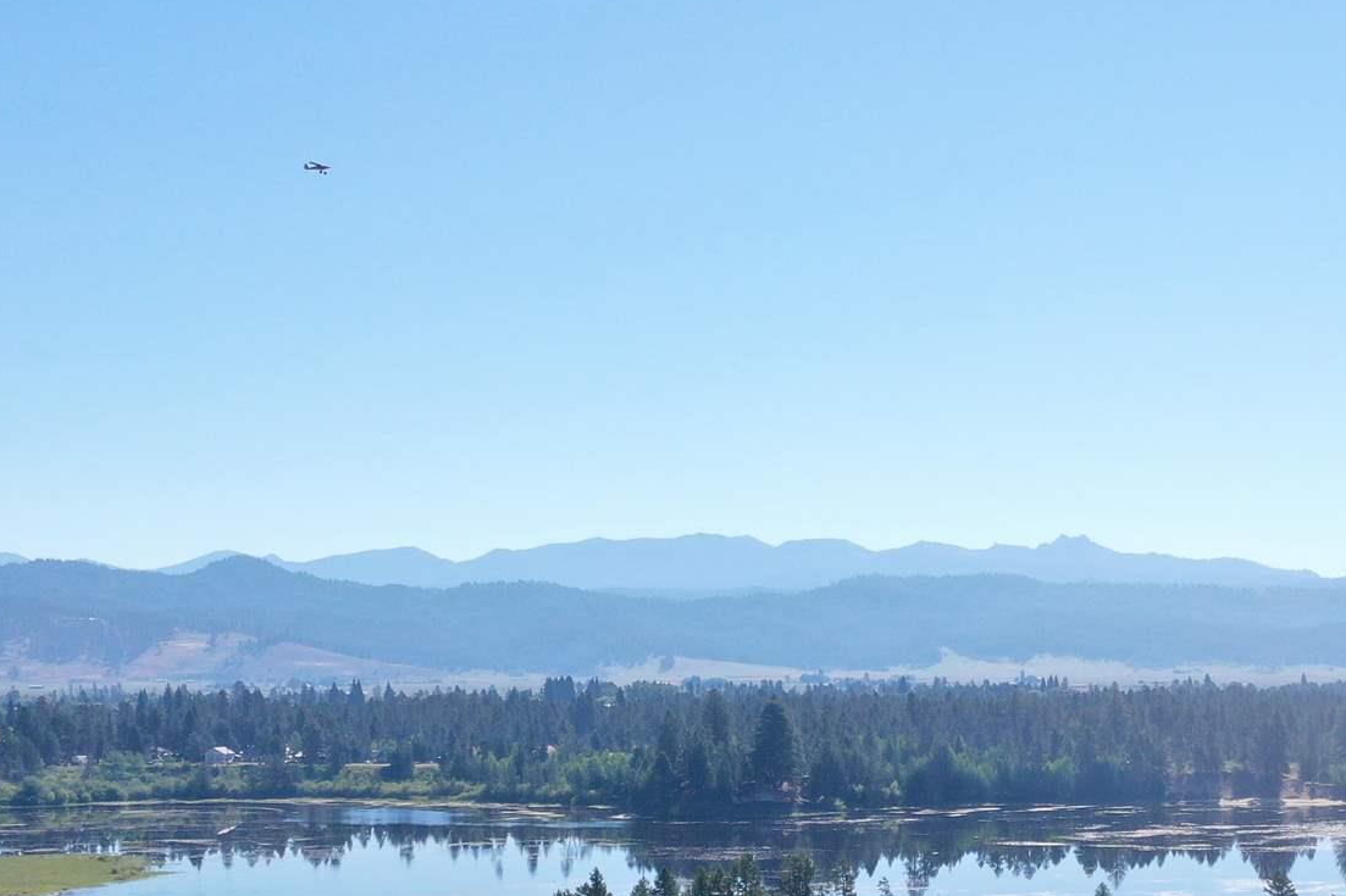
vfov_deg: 17.1
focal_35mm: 78
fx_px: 2916
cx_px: 1095
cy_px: 900
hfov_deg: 25.5
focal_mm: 10.26
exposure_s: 1/500
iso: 100
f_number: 5.6
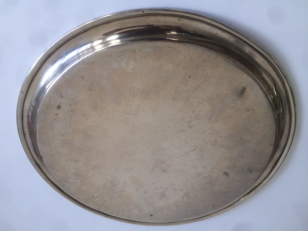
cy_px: 116
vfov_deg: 48.2
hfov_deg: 61.7
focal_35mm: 29
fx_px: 258
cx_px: 154
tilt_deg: -54.1
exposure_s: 1/33
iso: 32
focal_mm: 4.15
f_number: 2.2
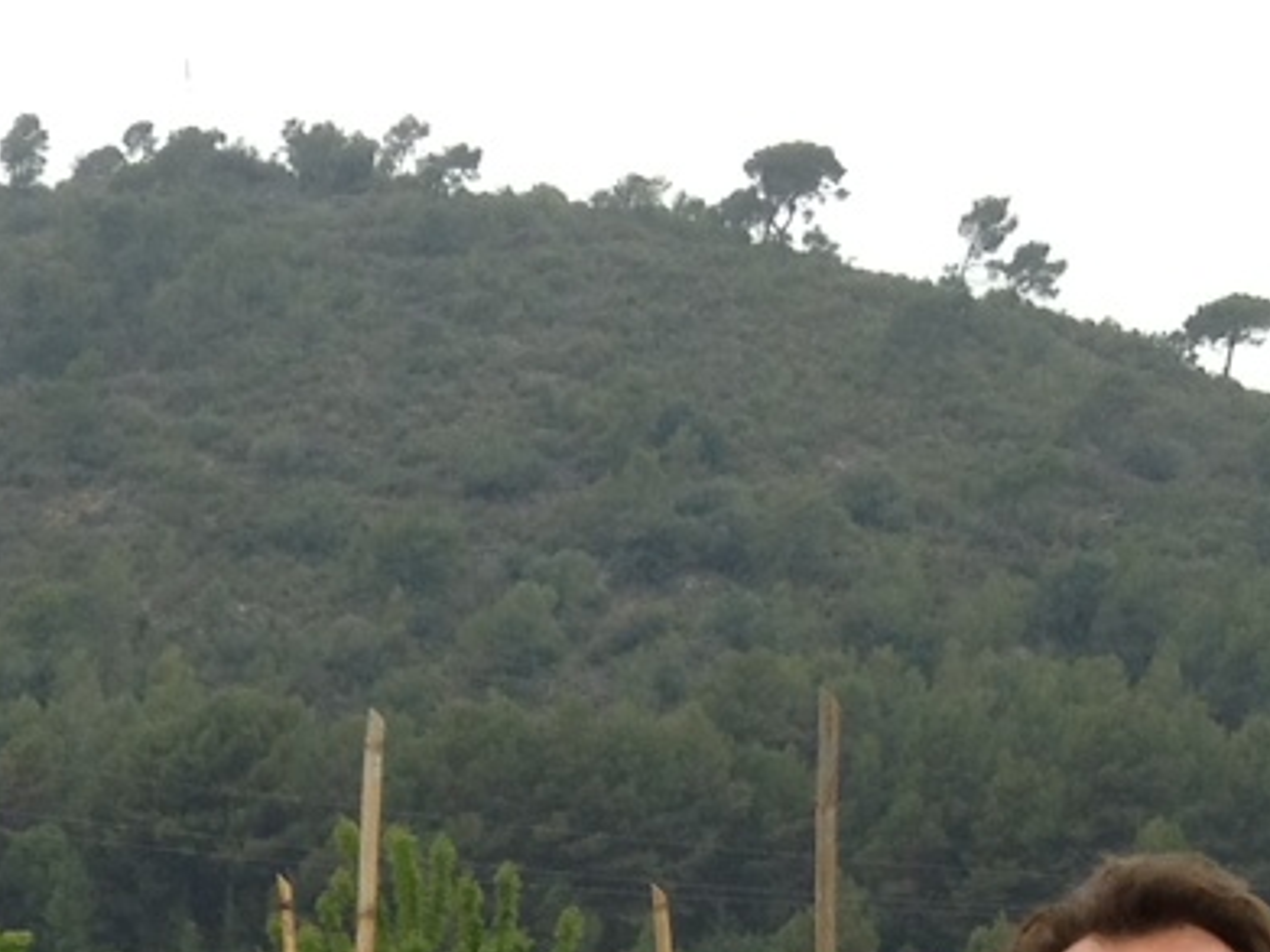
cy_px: 1943
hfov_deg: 13.5
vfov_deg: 9.5
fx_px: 5355
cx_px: 270
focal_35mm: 146
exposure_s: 1/400
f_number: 2.4
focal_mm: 4.28
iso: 64
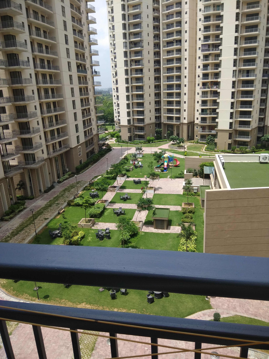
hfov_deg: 63.4
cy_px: 180
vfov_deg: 79.0
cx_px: 134
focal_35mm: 21
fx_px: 218
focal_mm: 3.57
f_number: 2
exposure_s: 1/978
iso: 100
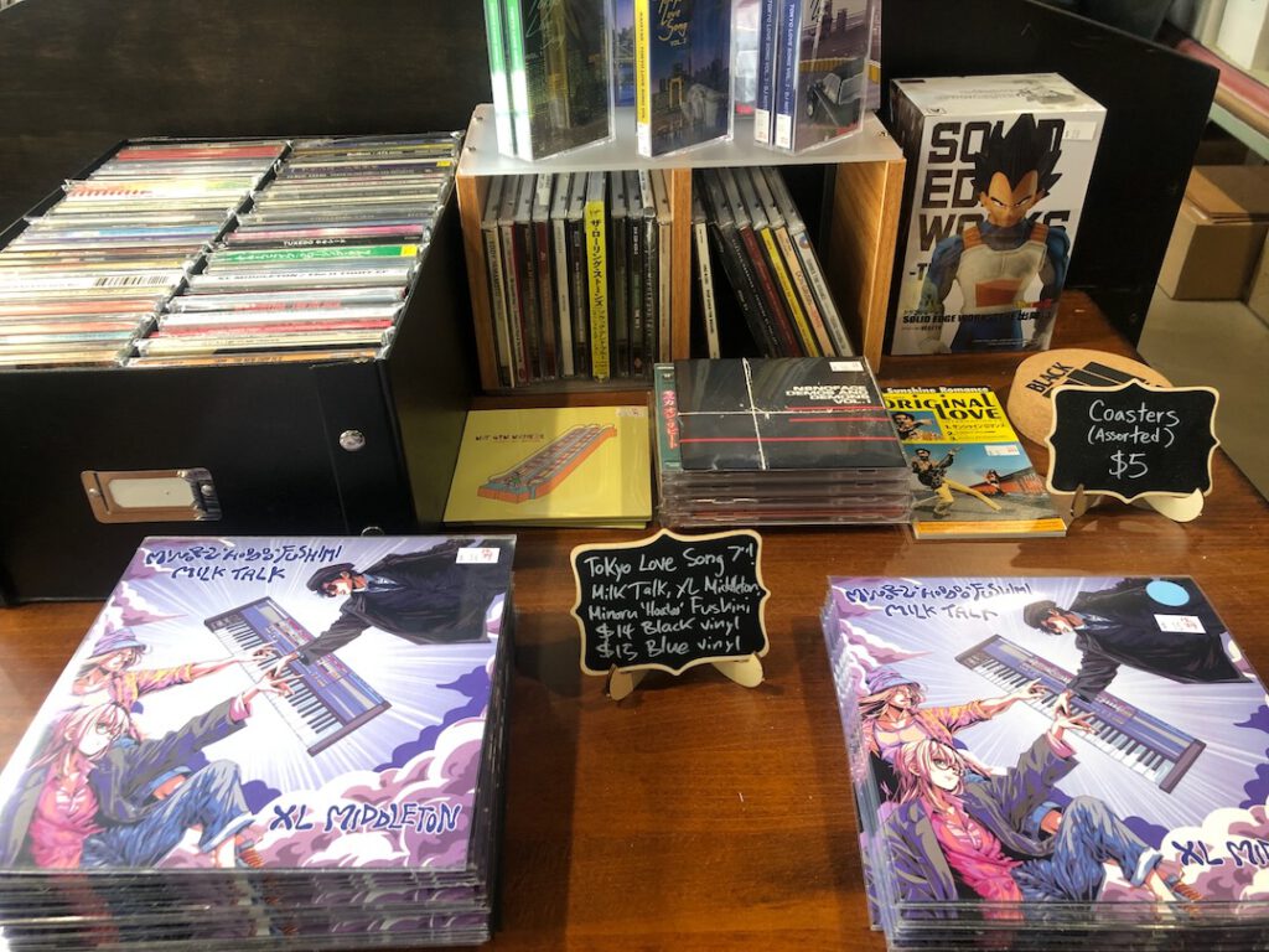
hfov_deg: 63.4
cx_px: 634
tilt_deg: -35.4
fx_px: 1026
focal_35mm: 28
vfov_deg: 49.7
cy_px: 476
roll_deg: +1.0
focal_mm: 3.99
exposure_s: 1/24
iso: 40
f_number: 1.8
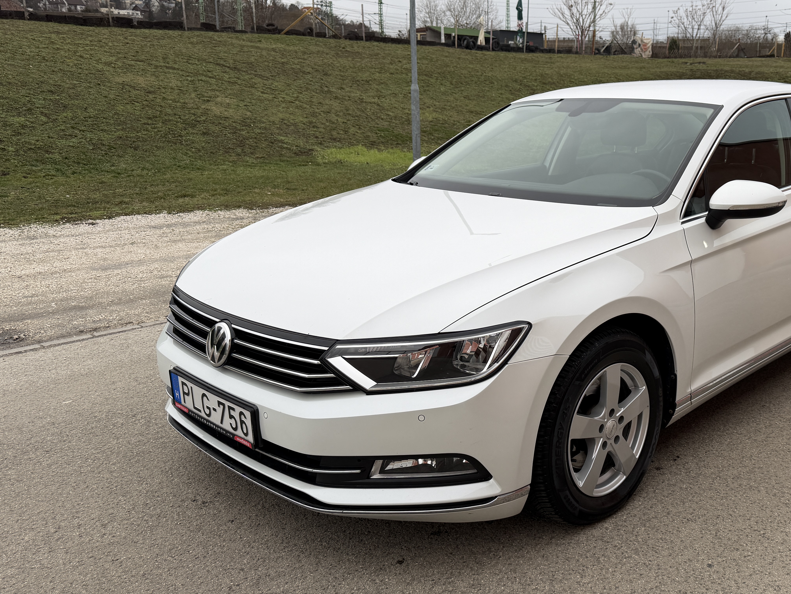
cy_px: 294
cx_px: 539
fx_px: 777
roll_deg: -1.4
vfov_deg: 41.8
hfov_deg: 52.7
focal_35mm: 34
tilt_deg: -15.1
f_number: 1.78
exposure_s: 1/266
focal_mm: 6.76
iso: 64
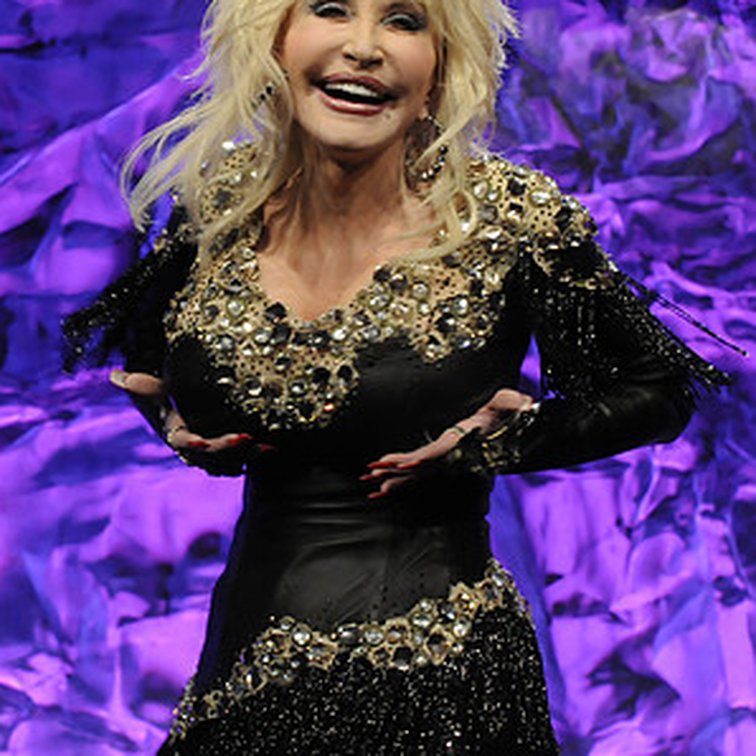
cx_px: 378
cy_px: 251
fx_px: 3805
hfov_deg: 11.3
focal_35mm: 154
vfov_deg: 11.3
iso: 1600
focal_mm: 80
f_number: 5
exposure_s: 1/160
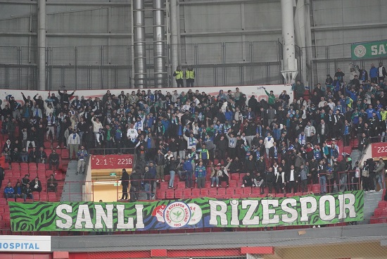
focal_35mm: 158
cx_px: 194
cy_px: 130
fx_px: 1700
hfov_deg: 13.0
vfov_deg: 8.7
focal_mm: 158
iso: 12800
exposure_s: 1/320
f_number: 5
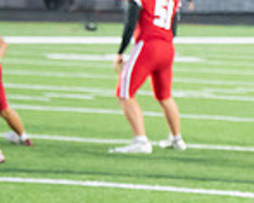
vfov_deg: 4.2
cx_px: 451
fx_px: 2783
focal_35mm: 371
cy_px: 96
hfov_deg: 5.2
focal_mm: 100
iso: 8000
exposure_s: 1/320
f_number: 5.6
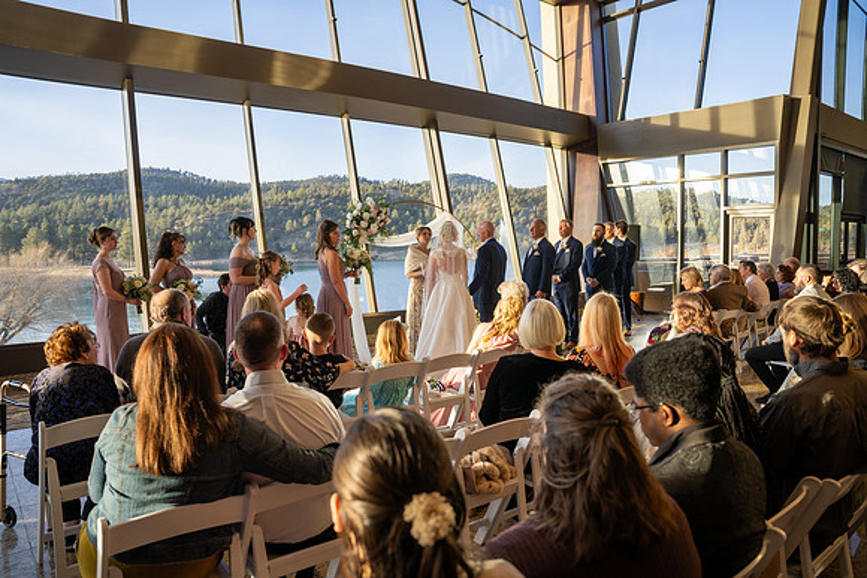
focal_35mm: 25
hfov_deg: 72.3
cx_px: 434
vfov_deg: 52.0
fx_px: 594
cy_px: 285
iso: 100
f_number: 3.5
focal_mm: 24
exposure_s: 1/100
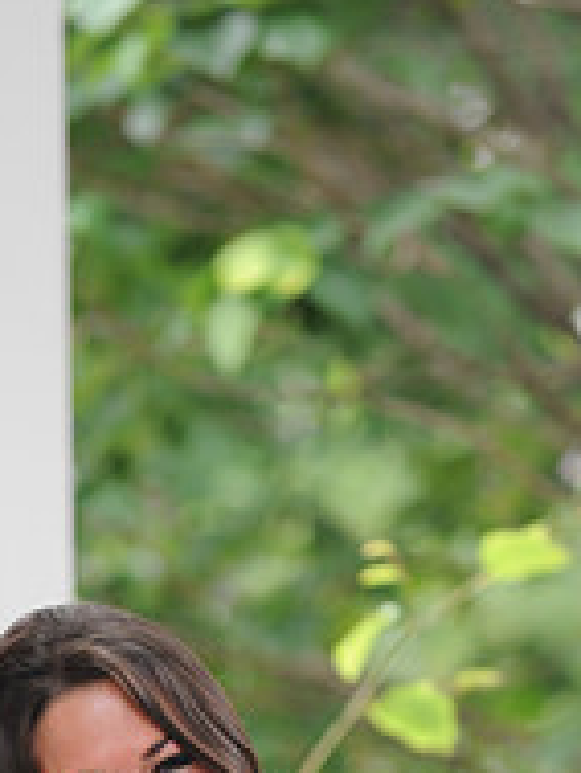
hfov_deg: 2.5
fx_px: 13166
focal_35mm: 589
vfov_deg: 3.4
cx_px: 0
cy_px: 1072
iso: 500
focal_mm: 200
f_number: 4.5
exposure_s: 1/80
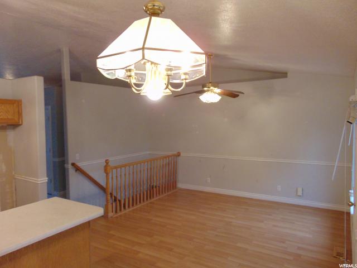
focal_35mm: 25
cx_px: 178
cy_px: 134
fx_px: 258
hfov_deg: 69.4
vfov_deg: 54.9
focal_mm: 4.5
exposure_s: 1/40
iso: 250
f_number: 3
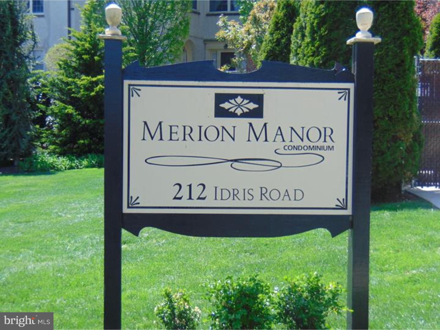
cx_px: 220
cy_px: 165
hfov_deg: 27.4
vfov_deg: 20.7
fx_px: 902
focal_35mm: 71
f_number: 3.7
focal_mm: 12.8
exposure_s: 1/250
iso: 80
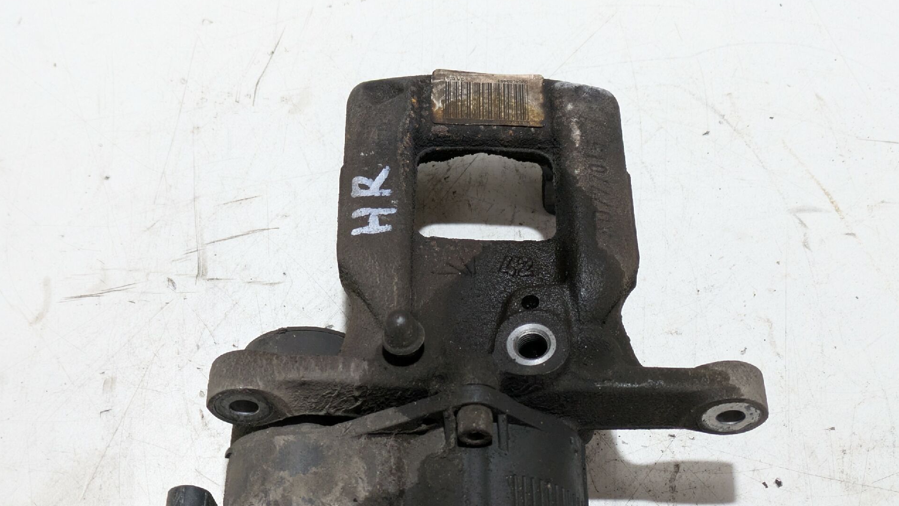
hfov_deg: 37.2
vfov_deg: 21.4
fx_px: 1335
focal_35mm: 56
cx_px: 451
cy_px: 304
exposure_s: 1/100
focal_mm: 5.43
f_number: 1.89
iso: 177
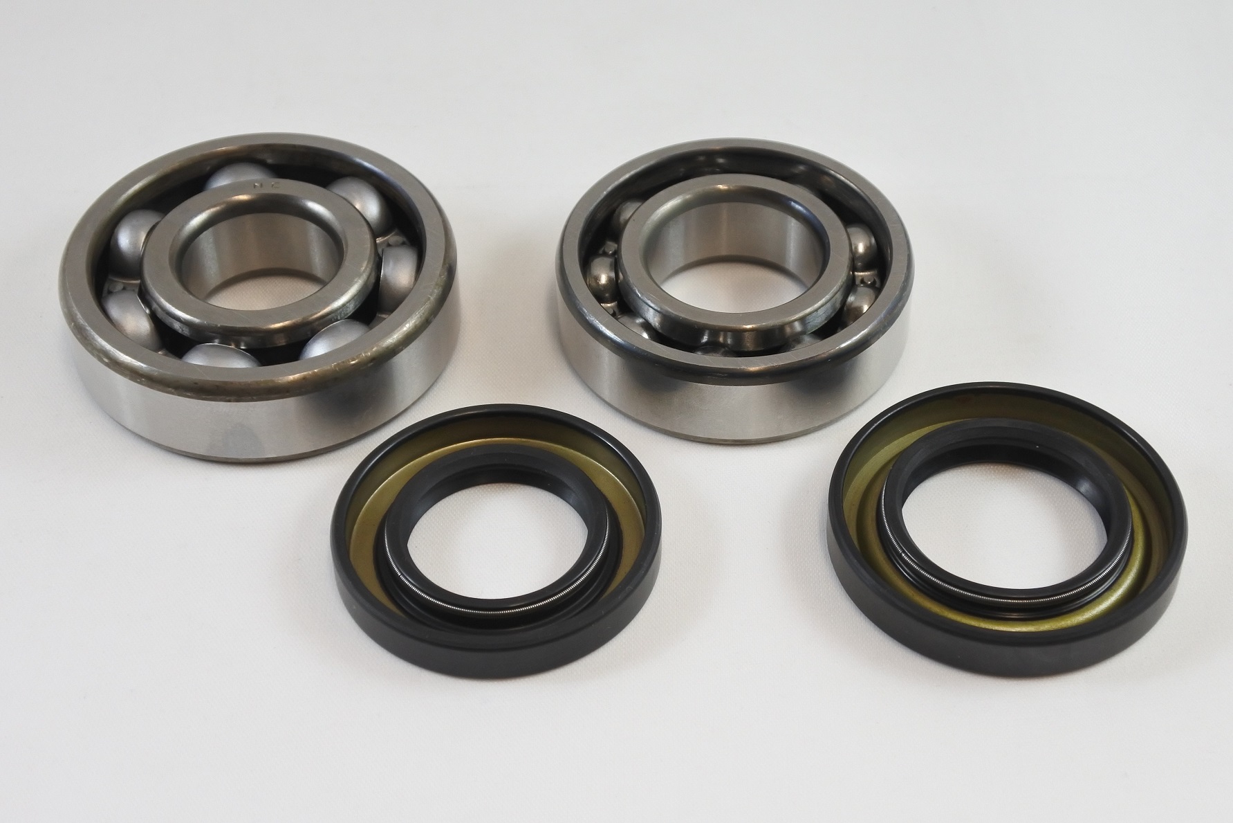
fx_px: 1678
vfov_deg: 27.5
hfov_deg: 40.3
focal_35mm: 49
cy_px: 412
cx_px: 616
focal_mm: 18.4
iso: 400
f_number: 4.5
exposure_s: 1/125
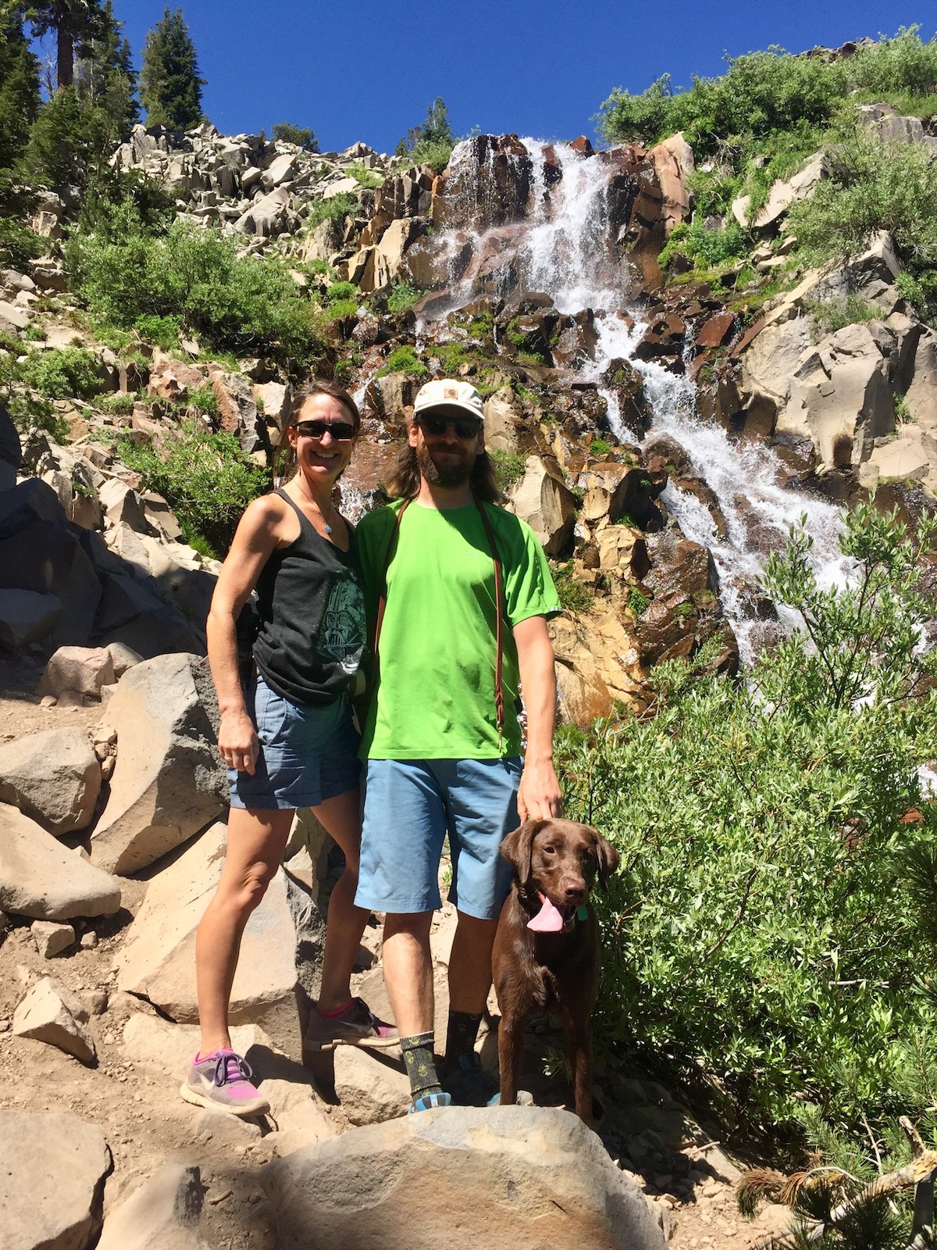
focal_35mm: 29
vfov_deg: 61.7
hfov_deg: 48.2
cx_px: 468
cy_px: 625
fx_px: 1047
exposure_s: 1/1582
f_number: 2.2
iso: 32
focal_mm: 4.15
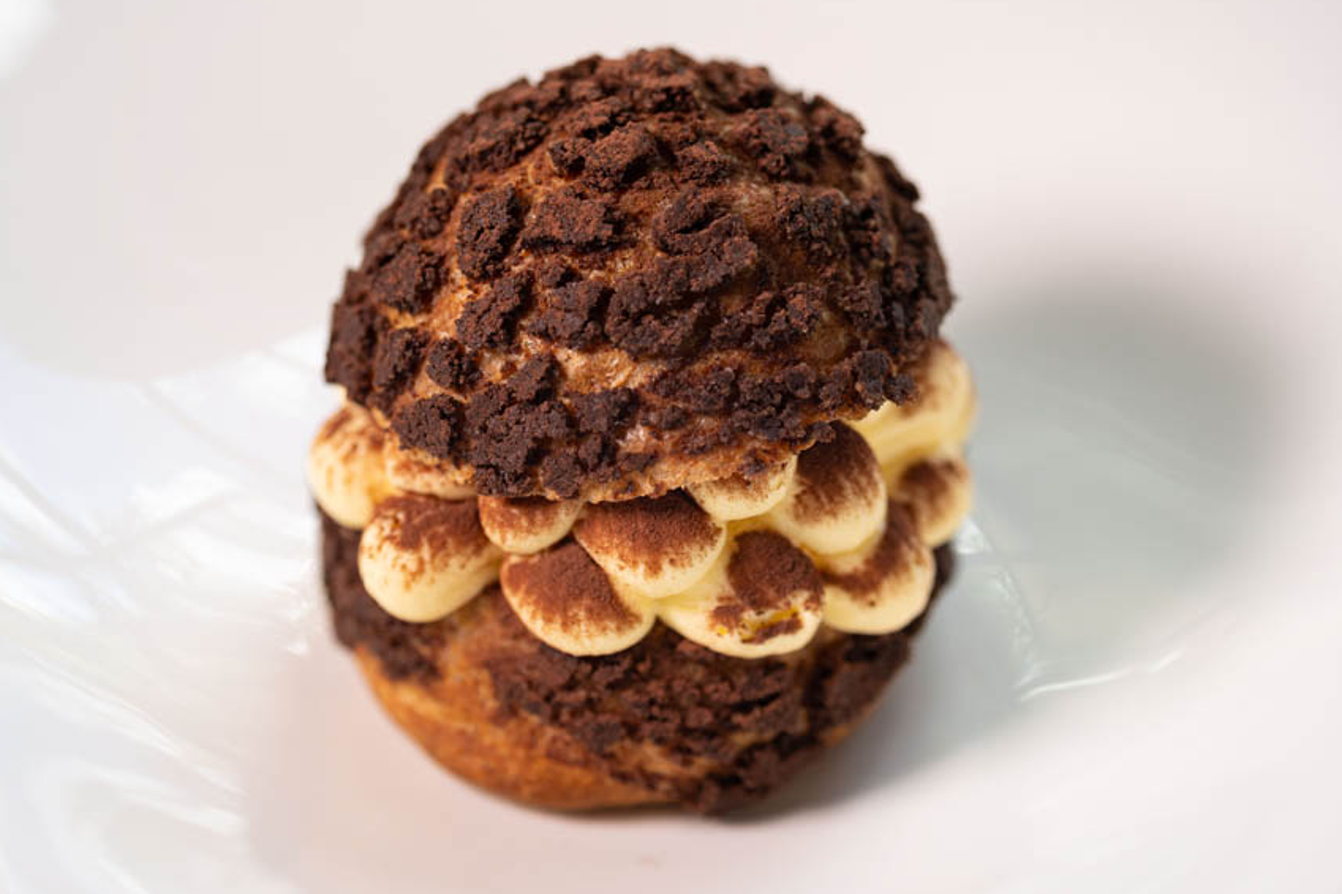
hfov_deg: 17.1
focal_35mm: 120
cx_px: 650
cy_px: 451
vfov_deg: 11.4
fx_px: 4473
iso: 640
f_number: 3.5
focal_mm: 105
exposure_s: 1/500
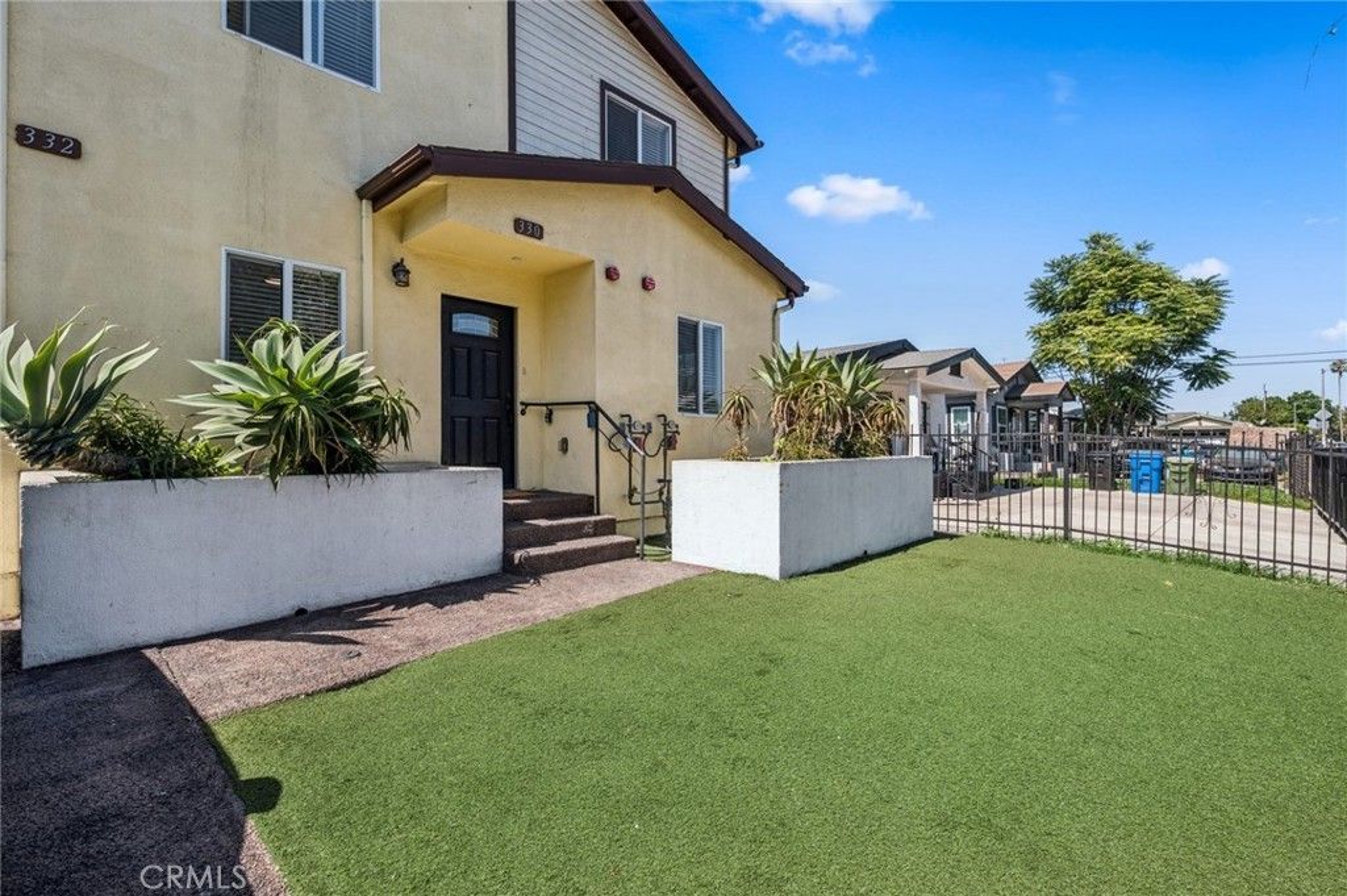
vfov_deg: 73.7
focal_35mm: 16
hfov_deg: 96.8
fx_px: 598
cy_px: 448
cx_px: 674
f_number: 9
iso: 125
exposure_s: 1/200
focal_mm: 16
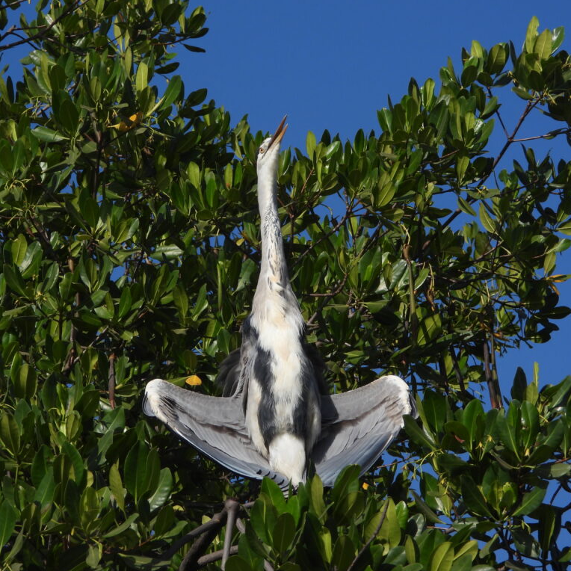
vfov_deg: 7.4
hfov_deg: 7.4
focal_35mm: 237
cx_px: 250
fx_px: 4423
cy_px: 285
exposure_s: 1/1250
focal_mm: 35.9
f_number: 4.5
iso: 100
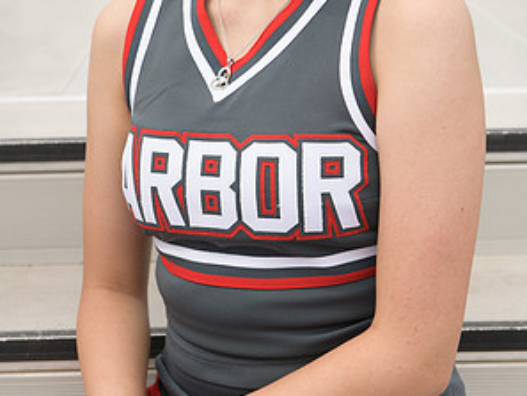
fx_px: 1553
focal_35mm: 102
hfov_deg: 19.3
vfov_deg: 14.4
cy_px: 39
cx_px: 264
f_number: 5.6
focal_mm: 70
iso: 800
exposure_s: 1/1250
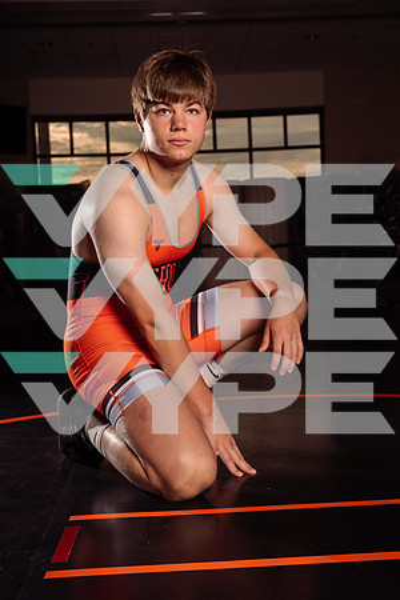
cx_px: 200
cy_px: 300
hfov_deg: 29.2
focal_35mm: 46
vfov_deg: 42.7
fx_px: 767
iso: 50
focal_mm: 46
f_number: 6.3
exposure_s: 1/250
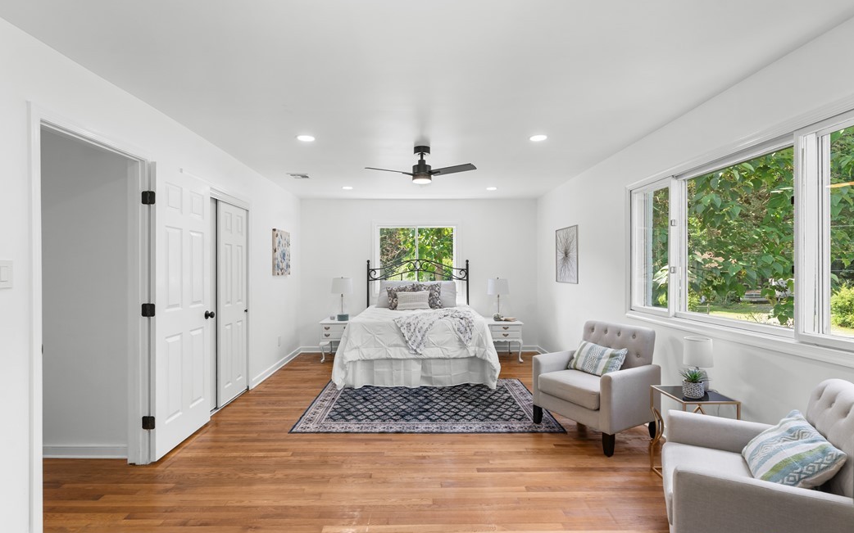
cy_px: 287
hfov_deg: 94.4
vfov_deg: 67.9
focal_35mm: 17
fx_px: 396
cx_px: 418
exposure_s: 1/13
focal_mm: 16
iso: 200
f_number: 8
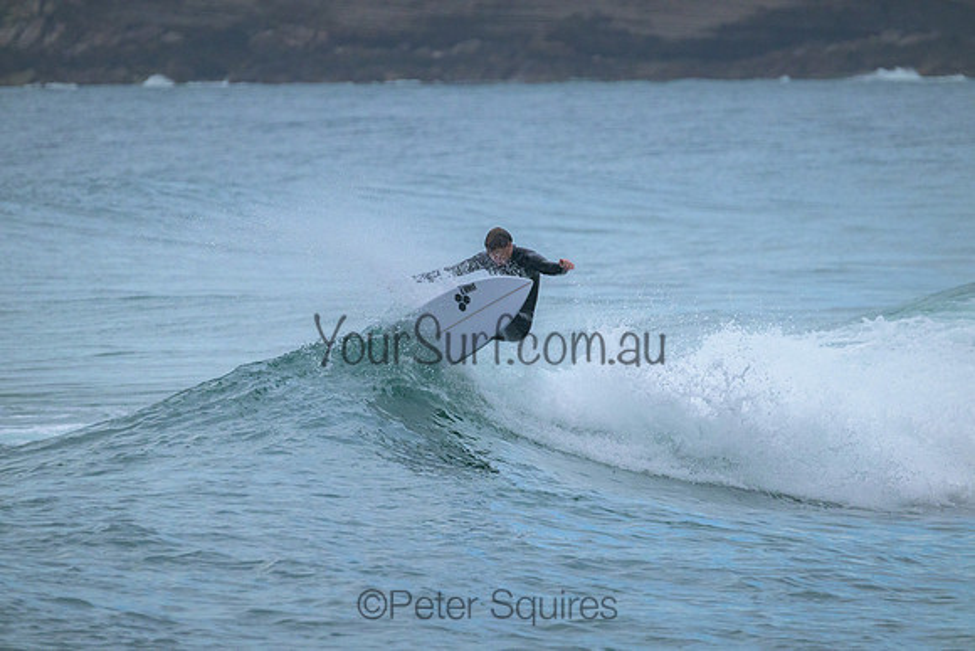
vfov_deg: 2.3
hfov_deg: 3.4
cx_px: 488
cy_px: 326
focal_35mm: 610
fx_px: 16524
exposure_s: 1/1250
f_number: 11
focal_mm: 610
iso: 3200
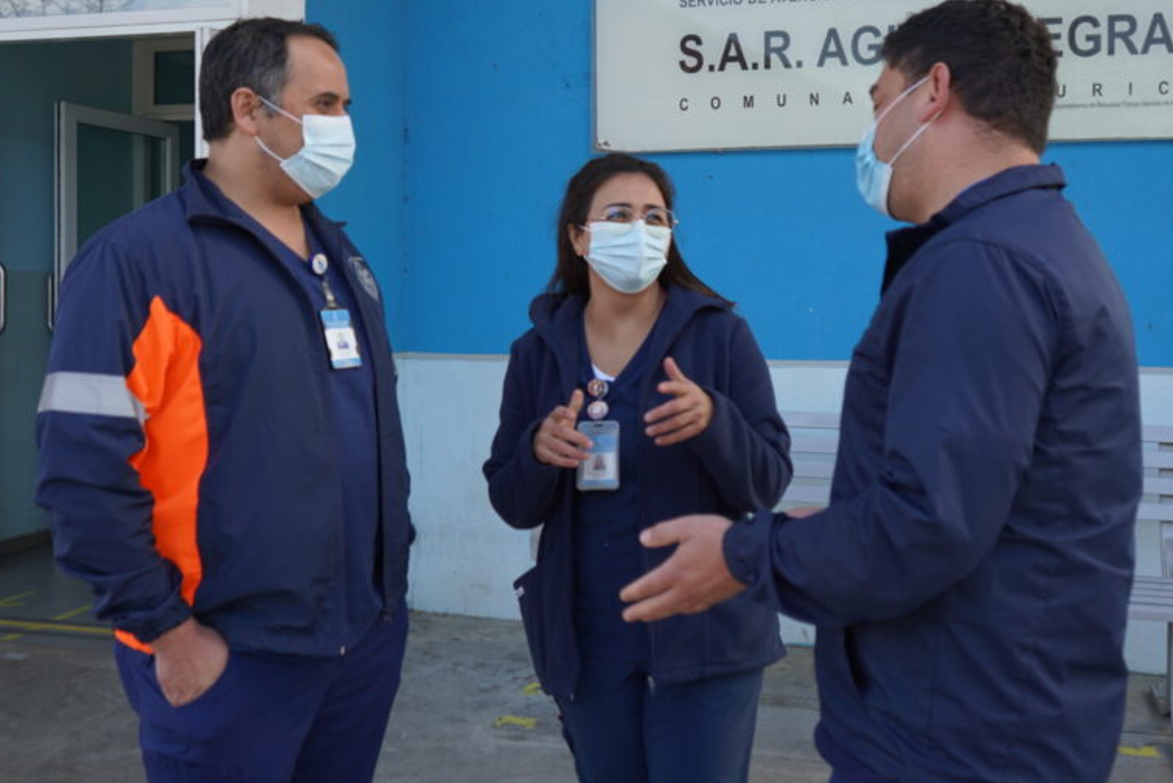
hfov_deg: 50.6
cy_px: 304
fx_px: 1239
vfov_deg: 34.9
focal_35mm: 38
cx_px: 623
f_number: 4
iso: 125
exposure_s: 1/160
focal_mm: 28
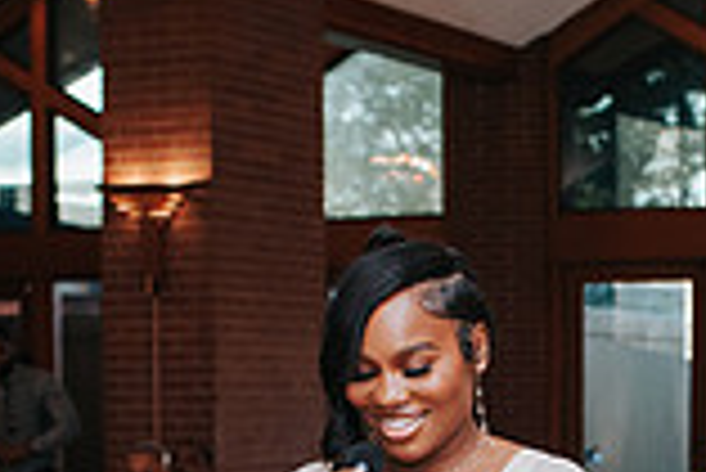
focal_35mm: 134
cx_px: 457
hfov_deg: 15.3
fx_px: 2630
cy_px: 629
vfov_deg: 10.0
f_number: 3.2
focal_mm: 35
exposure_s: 1/200
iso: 1000
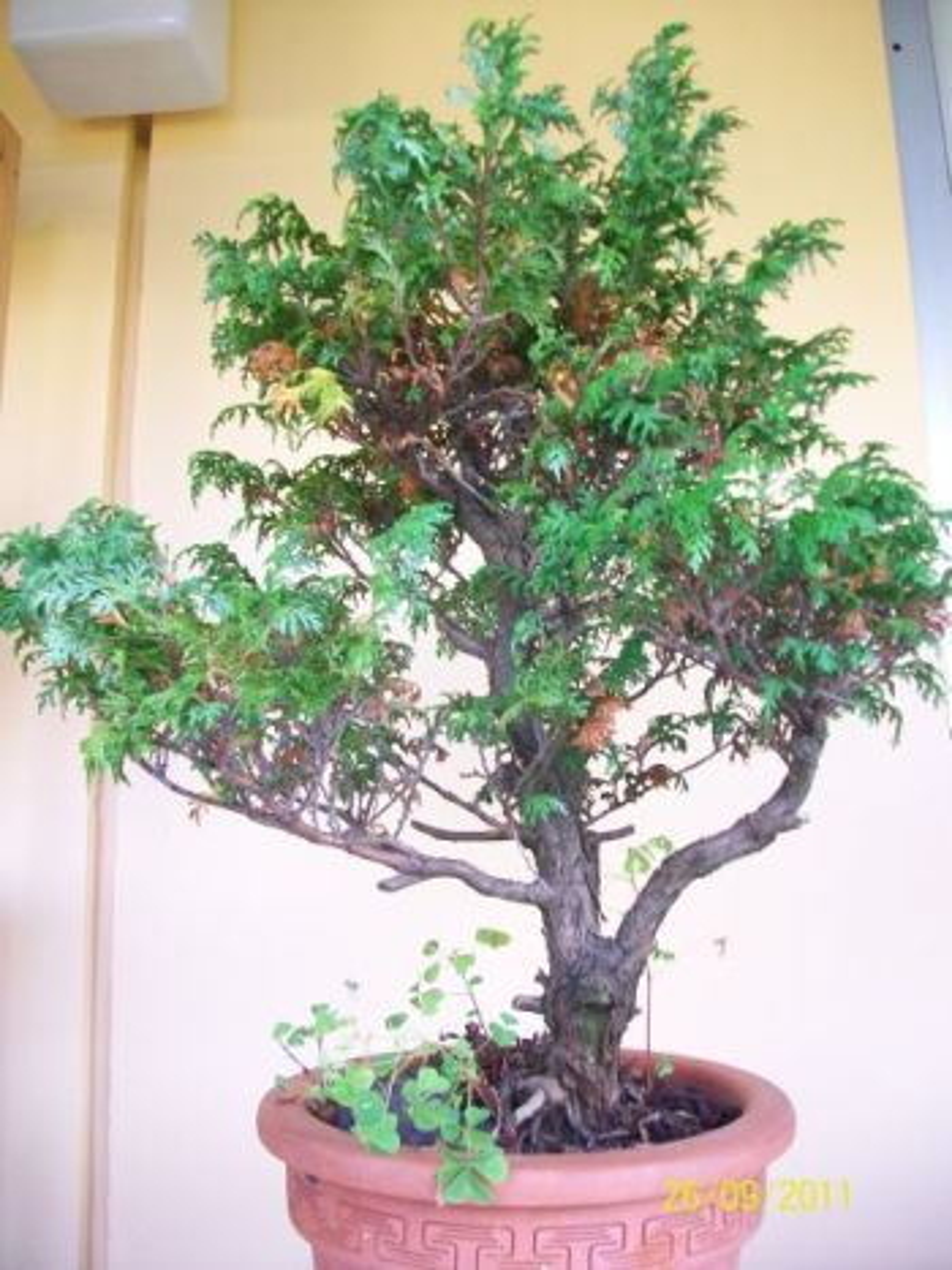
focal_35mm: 32
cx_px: 476
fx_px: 1174
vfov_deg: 56.8
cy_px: 635
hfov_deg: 44.1
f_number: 2.8
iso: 160
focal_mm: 5.7
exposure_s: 1/60
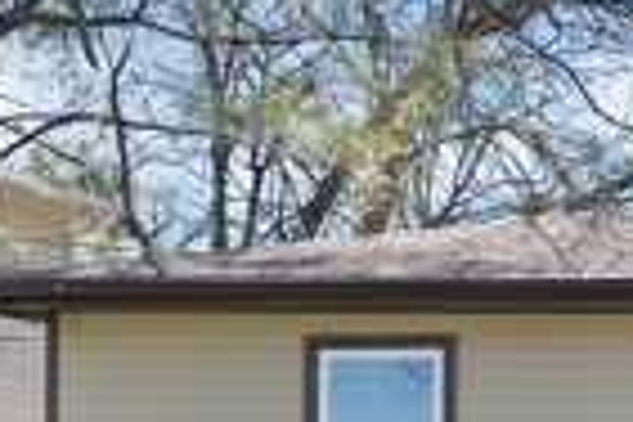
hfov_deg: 21.0
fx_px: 1494
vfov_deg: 15.5
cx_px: 893
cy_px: 501
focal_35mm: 85
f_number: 9
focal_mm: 20
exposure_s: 1/125
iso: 640
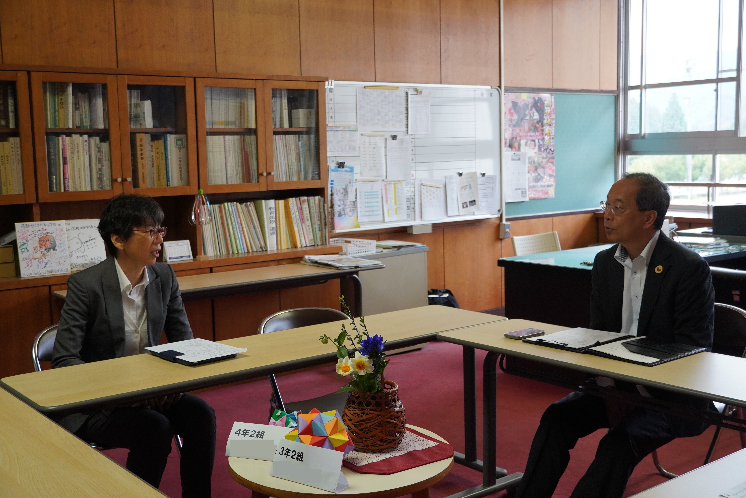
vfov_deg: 30.9
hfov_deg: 44.9
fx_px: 902
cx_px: 373
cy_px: 249
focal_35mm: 44
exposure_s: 1/160
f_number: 4.5
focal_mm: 29
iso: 1000
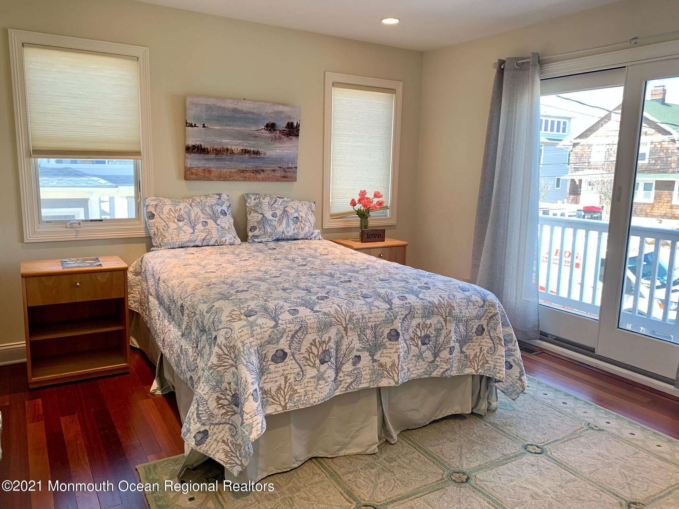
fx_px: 510
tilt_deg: -8.8
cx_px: 340
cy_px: 254
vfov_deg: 53.1
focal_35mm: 26
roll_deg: -0.6
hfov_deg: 67.3
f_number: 1.8
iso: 64
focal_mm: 4.25
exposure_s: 1/120
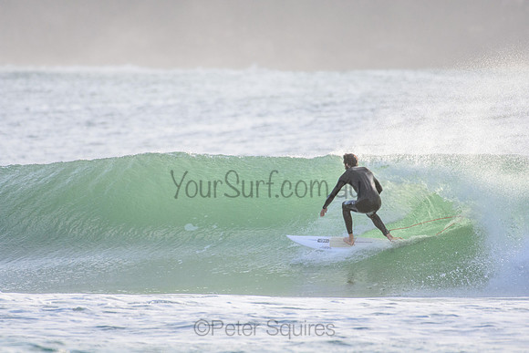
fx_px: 11023
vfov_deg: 1.8
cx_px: 264
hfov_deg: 2.7
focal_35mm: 750
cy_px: 176
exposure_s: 1/2000
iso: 560
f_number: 5.6
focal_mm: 500
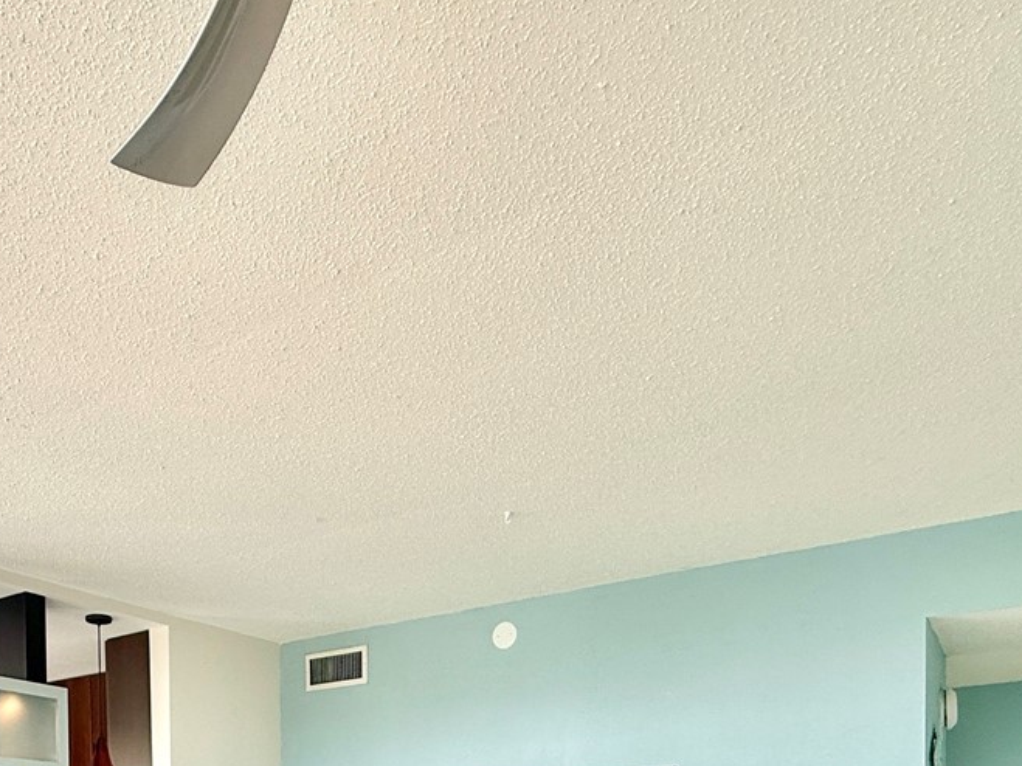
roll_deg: +0.7
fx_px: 1004
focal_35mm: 34
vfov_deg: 34.4
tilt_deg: -0.9
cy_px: 895
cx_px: 349
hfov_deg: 53.0
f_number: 2.2
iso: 50
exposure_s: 1/120
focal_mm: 2.22
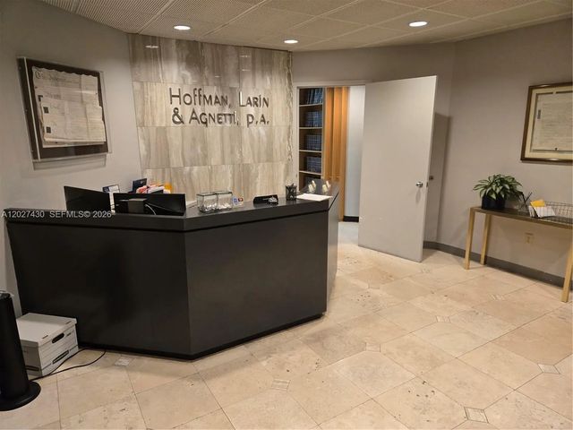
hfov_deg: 73.9
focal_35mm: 23
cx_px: 286
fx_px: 381
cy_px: 215
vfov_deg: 58.9
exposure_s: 1/120
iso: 500
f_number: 1.8
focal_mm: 5.4
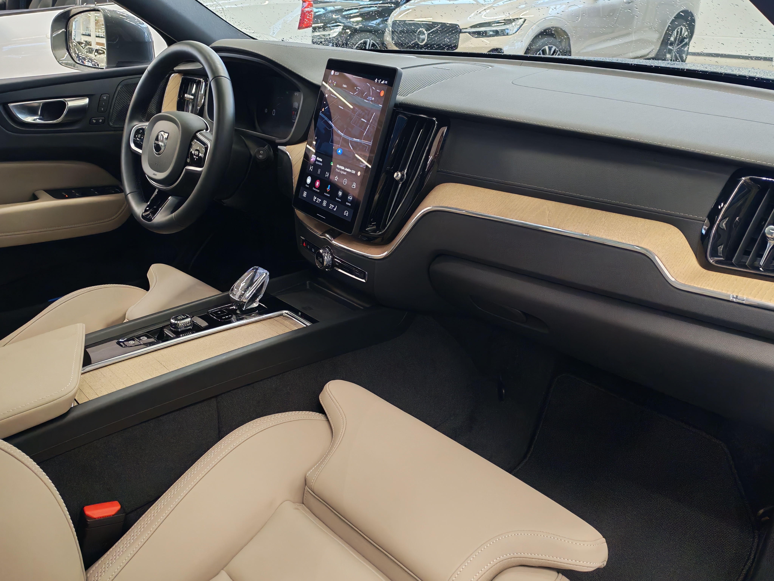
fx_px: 693
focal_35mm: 31
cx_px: 387
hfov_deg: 58.4
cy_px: 290
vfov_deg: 45.4
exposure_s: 1/100
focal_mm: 6.12
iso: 994
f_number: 1.9
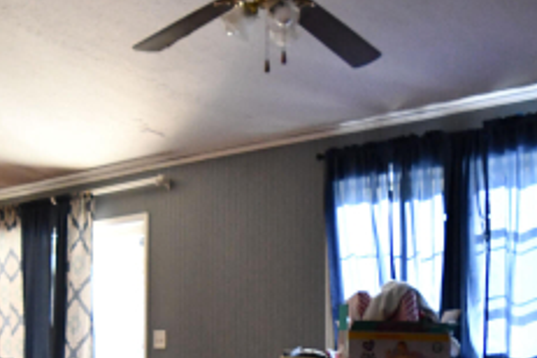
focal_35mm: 52
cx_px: 372
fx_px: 776
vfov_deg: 25.5
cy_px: 288
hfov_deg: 37.6
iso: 2800
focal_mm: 11
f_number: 3.5
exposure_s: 1/125
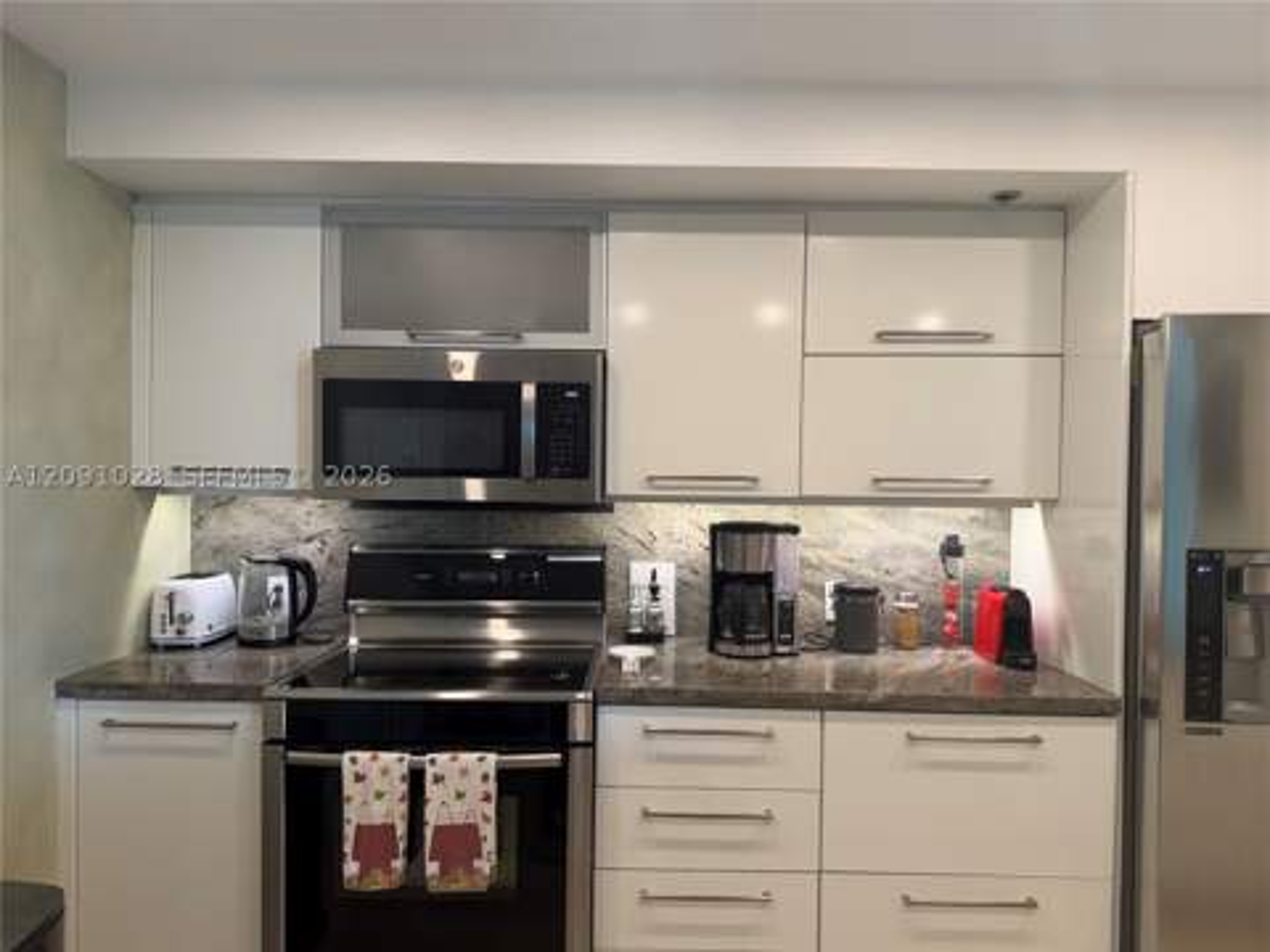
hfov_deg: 71.6
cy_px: 476
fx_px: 881
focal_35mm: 24
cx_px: 635
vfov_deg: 56.8
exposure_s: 1/120
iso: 125
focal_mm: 6.76
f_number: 1.78
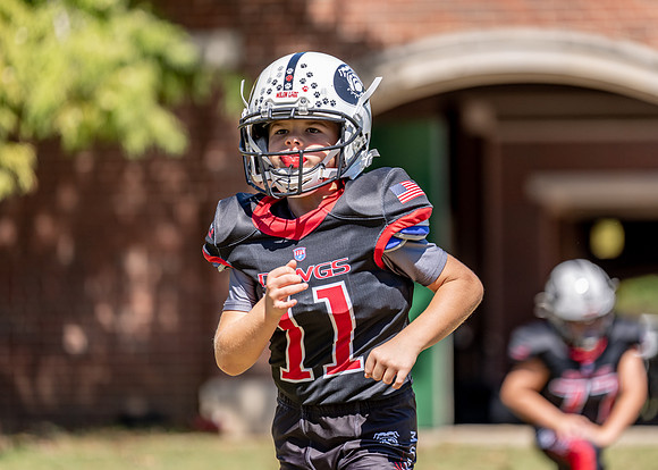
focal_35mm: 200
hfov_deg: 10.1
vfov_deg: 7.2
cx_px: 348
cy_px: 205
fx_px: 3732
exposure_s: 1/1600
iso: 100
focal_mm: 167
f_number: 2.8
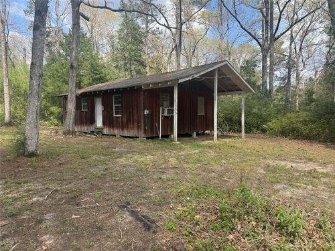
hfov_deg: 71.6
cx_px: 168
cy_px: 126
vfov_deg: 56.8
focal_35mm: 24
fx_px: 232
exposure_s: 1/1637
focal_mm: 6.76
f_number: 1.78
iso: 80
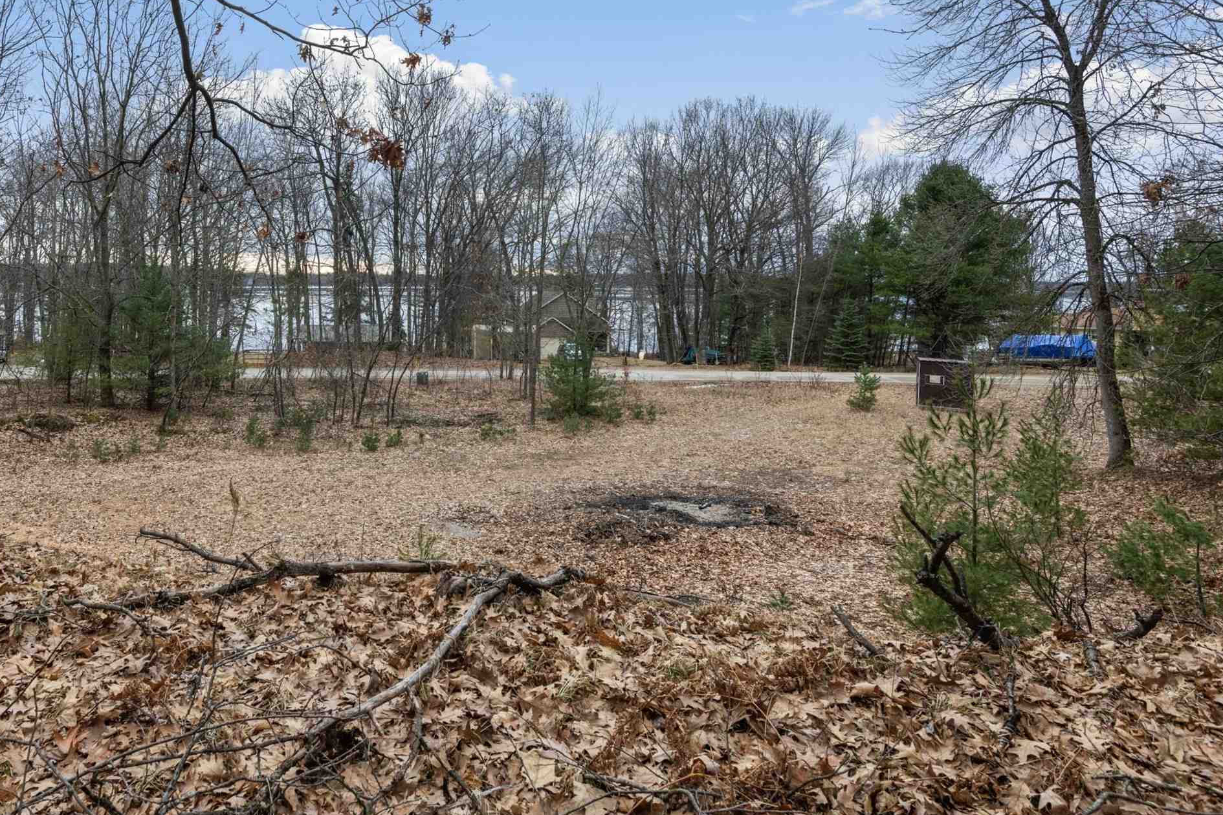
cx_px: 399
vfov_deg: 48.9
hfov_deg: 67.3
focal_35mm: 26
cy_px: 284
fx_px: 883
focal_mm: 16
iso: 100
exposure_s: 1/40
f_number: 10
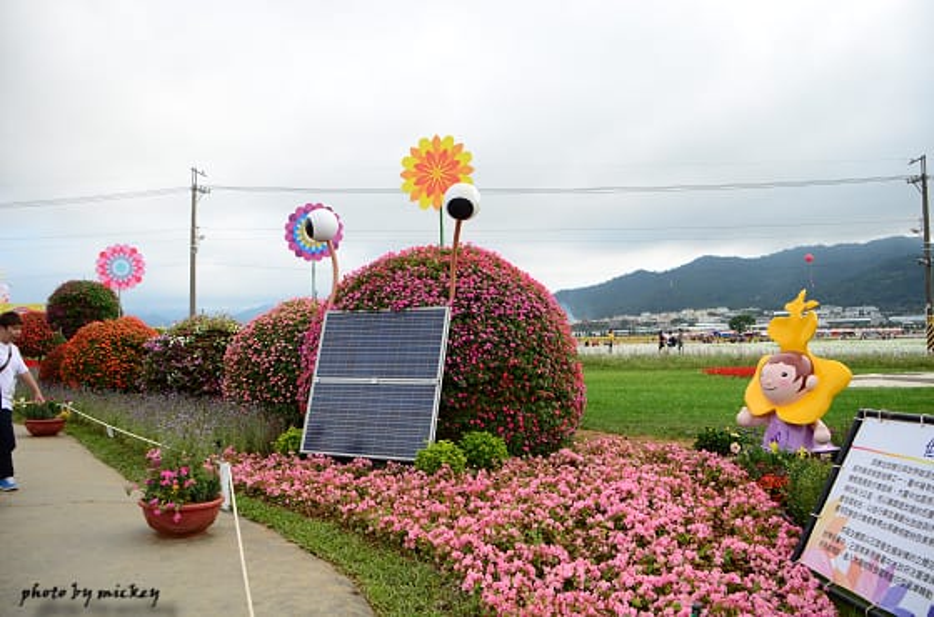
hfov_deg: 67.5
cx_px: 467
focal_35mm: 27
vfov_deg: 47.7
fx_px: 699
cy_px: 308
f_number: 4
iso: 400
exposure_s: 1/2000
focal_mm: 18
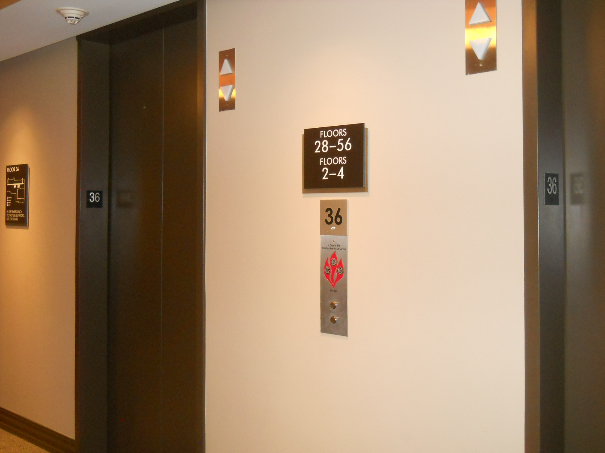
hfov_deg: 45.8
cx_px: 302
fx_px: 717
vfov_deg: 35.1
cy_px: 226
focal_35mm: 41
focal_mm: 6.72
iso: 400
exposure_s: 1/30
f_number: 3.1
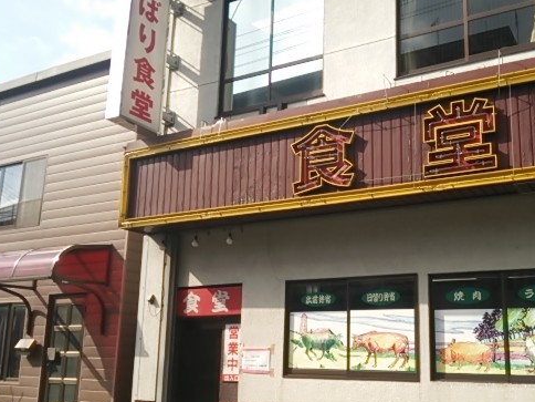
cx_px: 342
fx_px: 572
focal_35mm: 37
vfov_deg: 38.7
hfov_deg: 49.5
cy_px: 213
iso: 32
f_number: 2.5
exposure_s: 1/587
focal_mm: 4.21
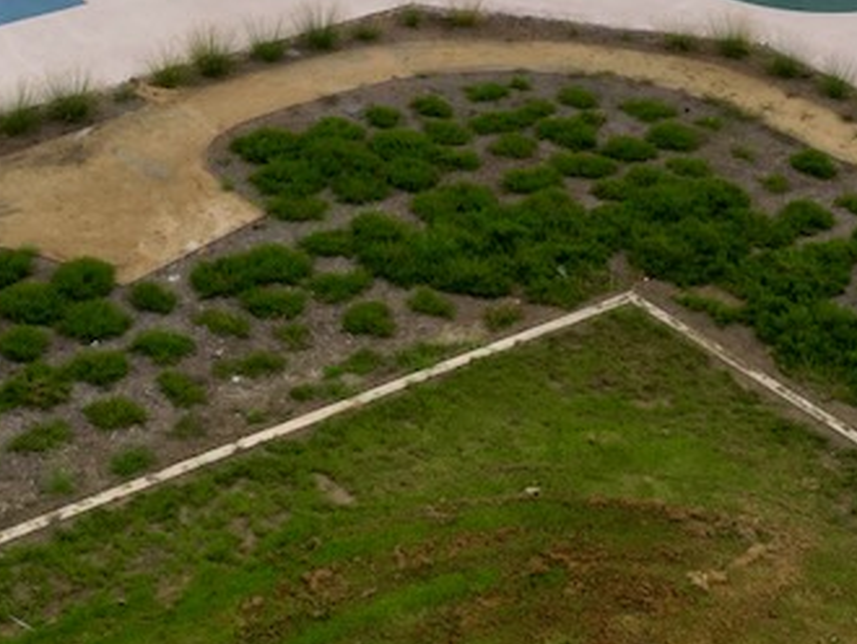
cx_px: 208
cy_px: -506
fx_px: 2304
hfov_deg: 20.9
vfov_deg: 14.1
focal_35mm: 93
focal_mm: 6.72
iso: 120
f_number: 1.7
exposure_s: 1/2500
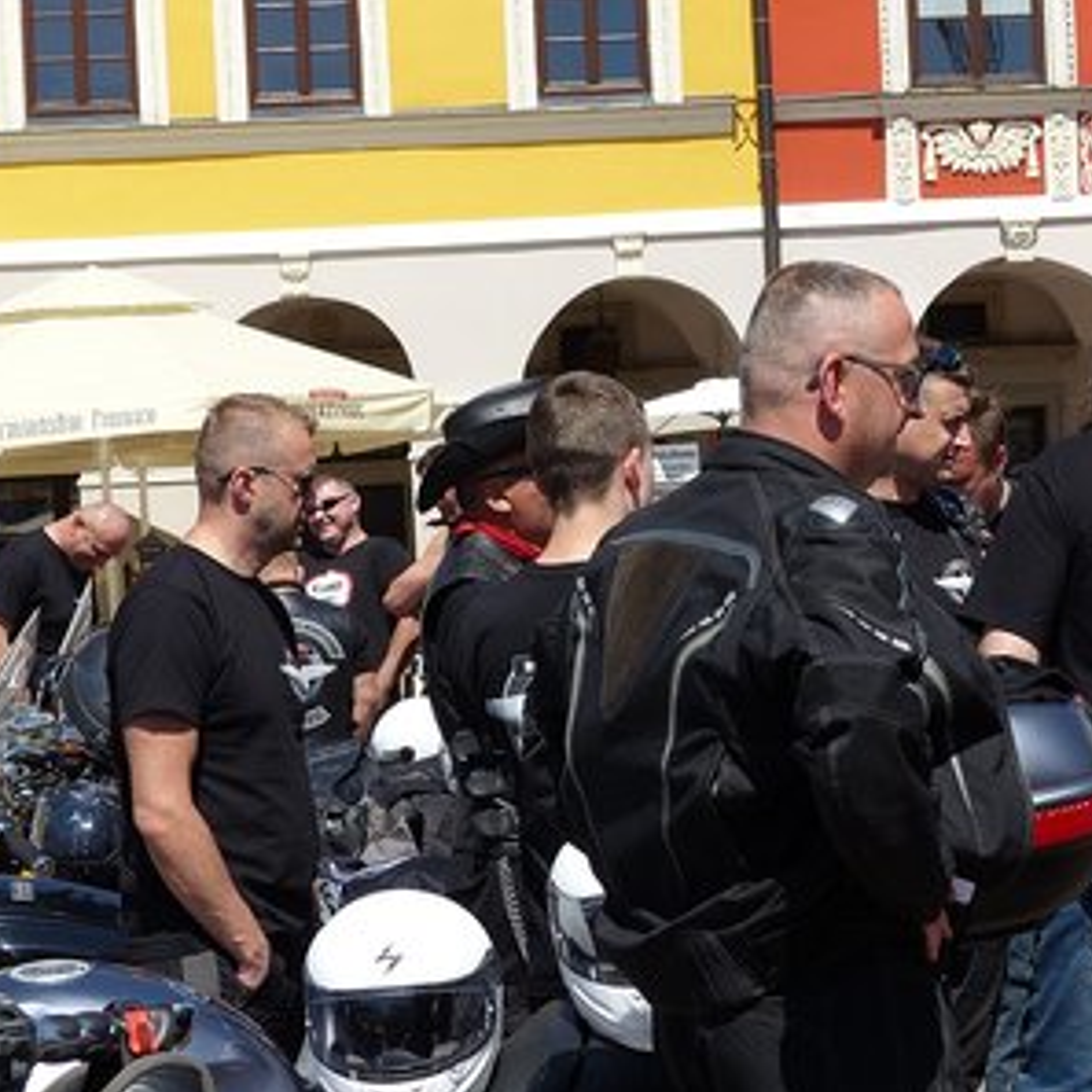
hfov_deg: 12.6
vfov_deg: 12.7
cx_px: 691
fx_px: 4925
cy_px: 548
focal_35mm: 138
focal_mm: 20.9
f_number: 4
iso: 100
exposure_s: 1/1000
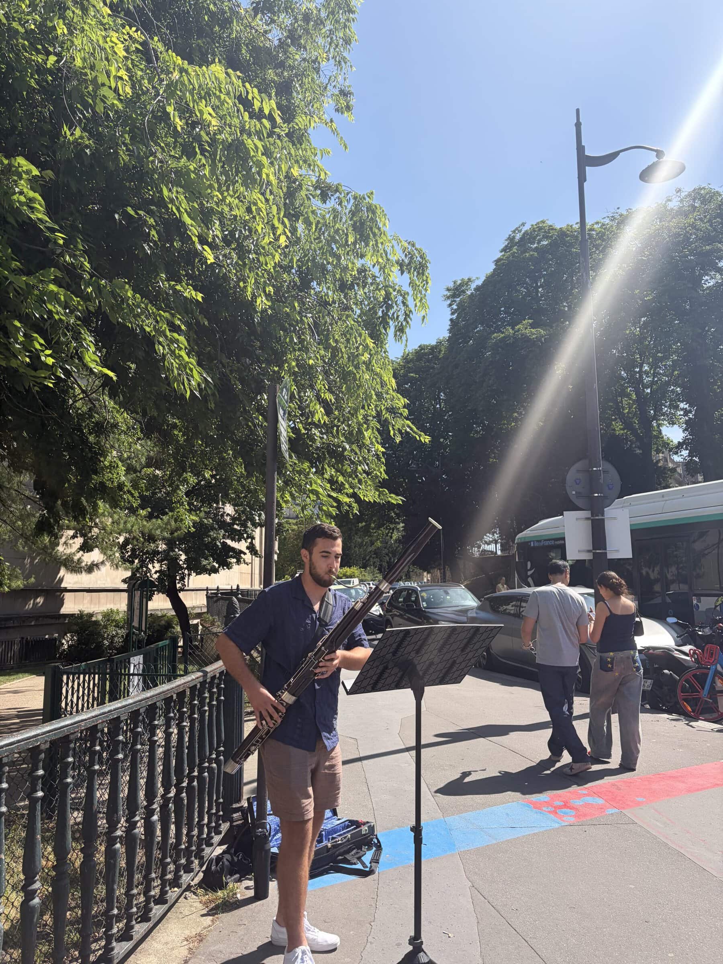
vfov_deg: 67.3
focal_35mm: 26
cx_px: 362
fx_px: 724
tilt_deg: +9.4
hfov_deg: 53.1
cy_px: 482
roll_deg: +1.4
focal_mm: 5.96
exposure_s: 1/2451
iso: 50
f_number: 1.6
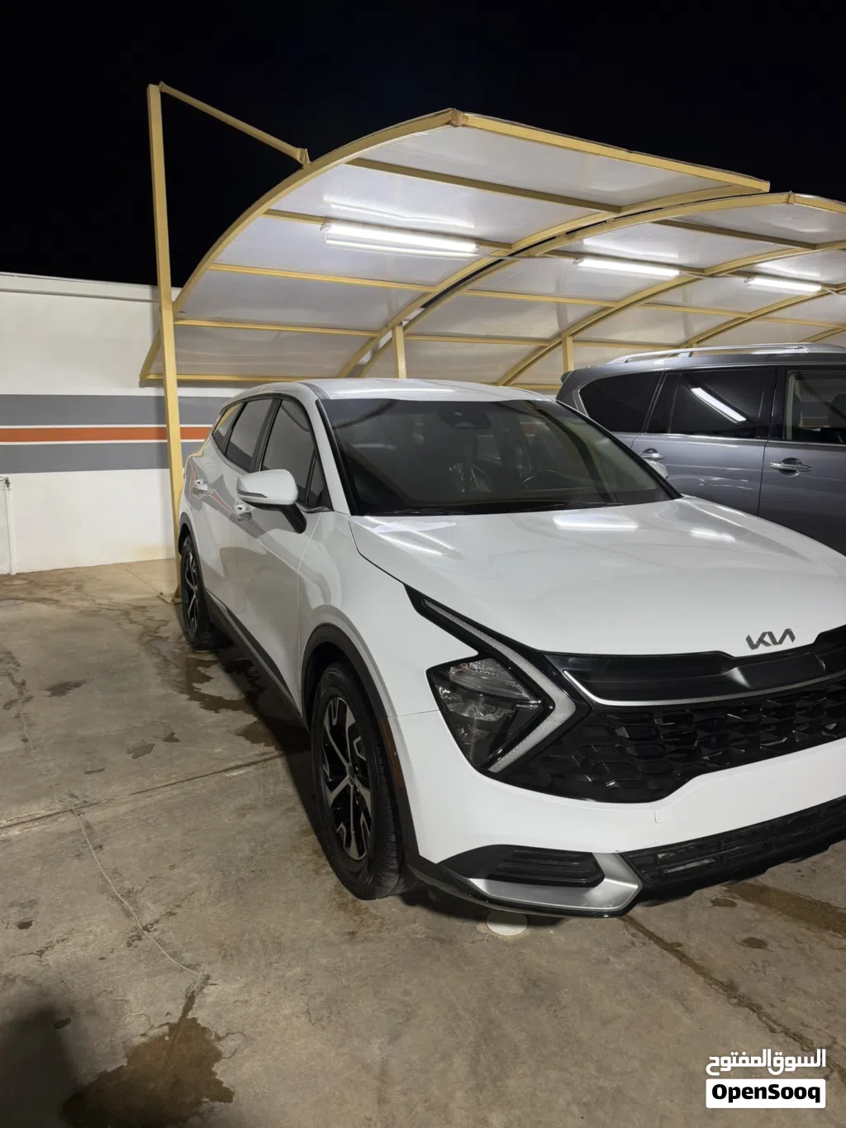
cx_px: 423
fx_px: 782
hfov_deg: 56.8
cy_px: 564
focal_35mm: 24
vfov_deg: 71.6
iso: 160
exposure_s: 1/100
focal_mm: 6.76
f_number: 1.78
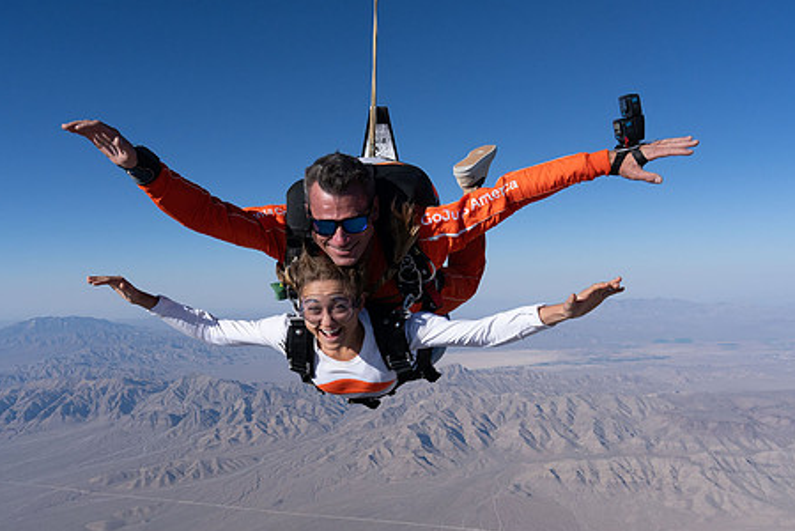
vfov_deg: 42.3
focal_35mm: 31
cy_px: 296
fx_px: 685
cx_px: 352
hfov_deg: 60.1
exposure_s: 1/2000
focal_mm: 24
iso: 800
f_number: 13
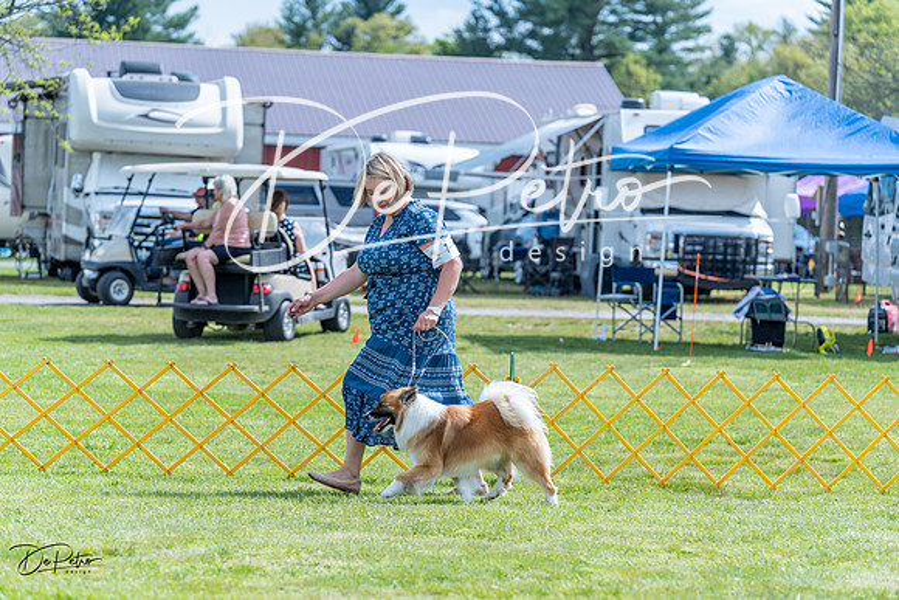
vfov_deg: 10.3
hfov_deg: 15.4
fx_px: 3322
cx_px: 450
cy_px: 300
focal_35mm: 133
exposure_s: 1/1600
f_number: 4.5
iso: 400
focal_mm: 133
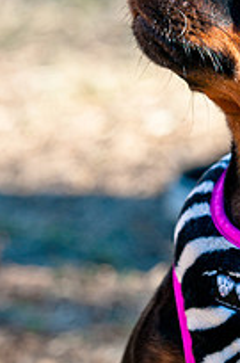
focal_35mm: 398
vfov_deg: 5.2
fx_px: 4000
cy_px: 137
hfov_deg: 3.4
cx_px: 193
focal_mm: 120
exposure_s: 1/320
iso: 200
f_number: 5
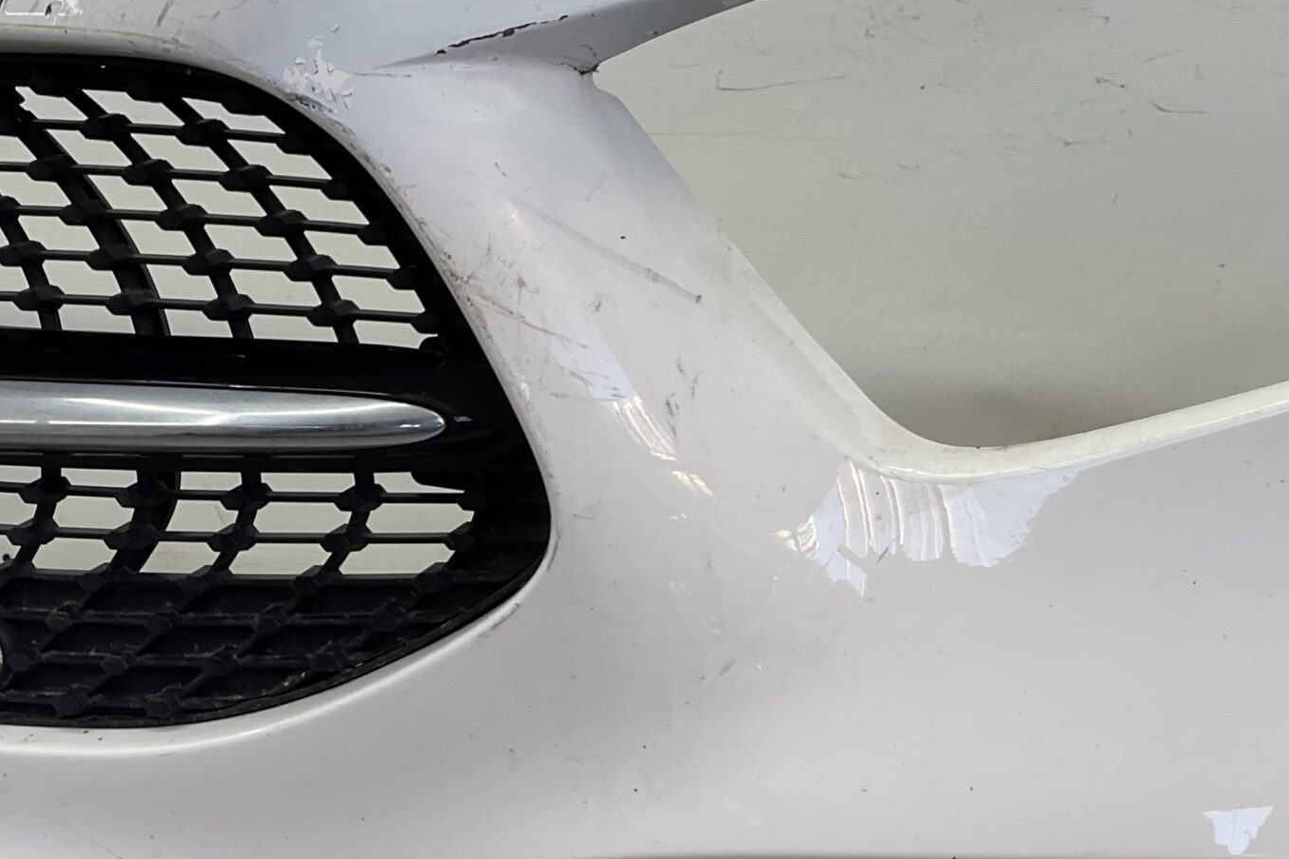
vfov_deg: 23.6
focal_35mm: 57
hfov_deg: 33.7
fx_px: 2041
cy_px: 620
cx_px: 197
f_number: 1.8
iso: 20
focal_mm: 3
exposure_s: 1/120
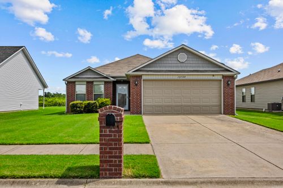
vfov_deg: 38.9
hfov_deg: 55.8
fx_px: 267
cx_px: 142
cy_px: 94
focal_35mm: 34
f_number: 8
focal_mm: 22.9
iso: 200
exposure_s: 1/200
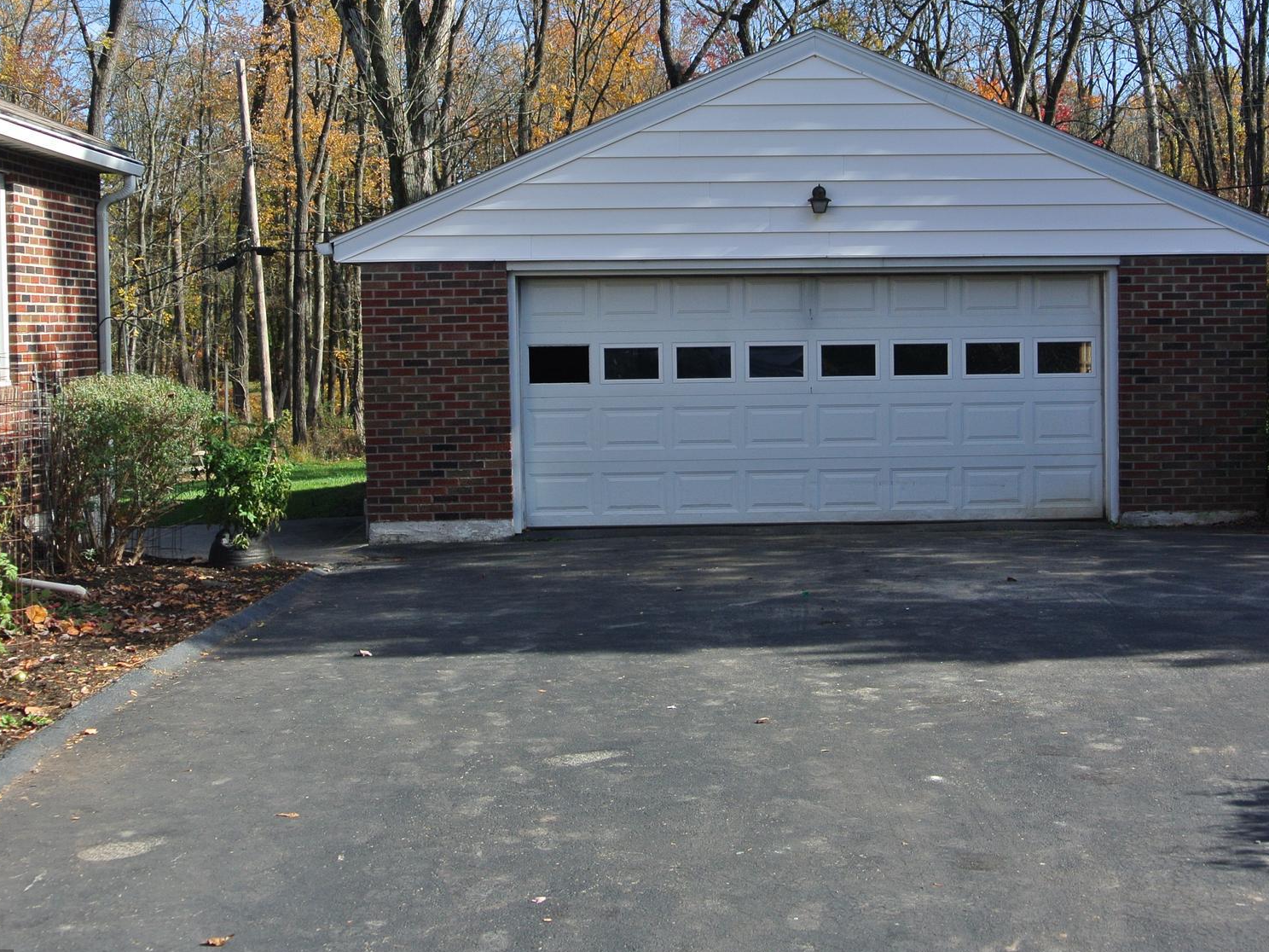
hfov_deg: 36.1
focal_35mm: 53
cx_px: 698
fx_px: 1943
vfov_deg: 27.5
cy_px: 427
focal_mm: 15.1
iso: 100
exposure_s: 1/500
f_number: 4.5
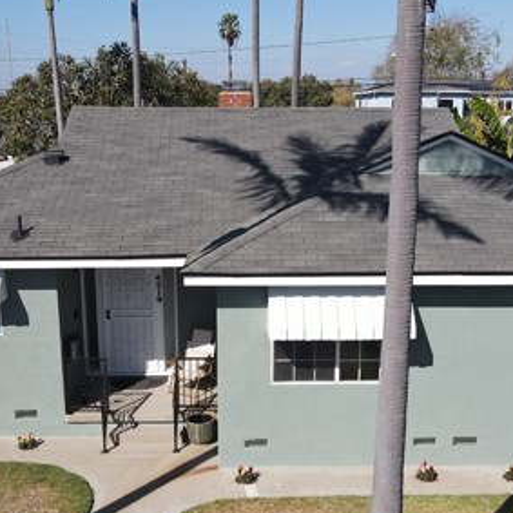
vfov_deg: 35.1
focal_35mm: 48
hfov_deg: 35.3
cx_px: 274
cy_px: 337
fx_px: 805
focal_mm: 4.5
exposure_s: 1/60
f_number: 2.8
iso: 100
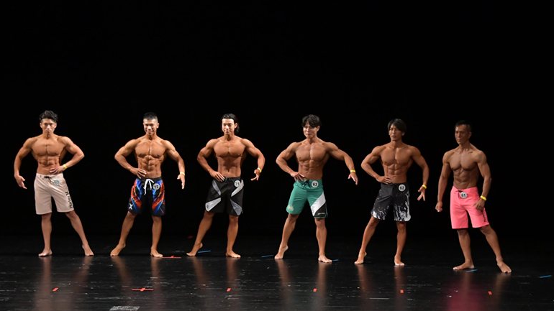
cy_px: 185
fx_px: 2277
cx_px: 277
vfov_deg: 7.8
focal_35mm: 155
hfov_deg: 13.9
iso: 3200
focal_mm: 98
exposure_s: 1/400
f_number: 5.6
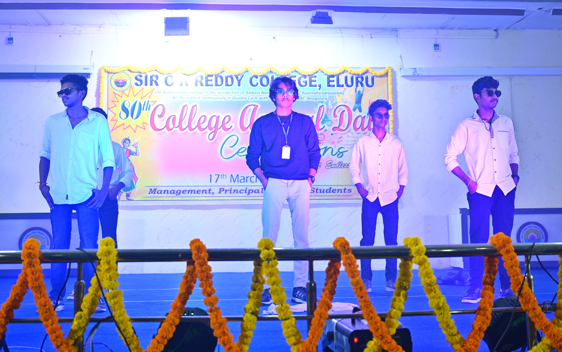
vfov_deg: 29.2
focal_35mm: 44
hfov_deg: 45.3
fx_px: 674
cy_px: 169
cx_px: 282
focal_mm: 43
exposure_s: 1/160
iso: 1250
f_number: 4
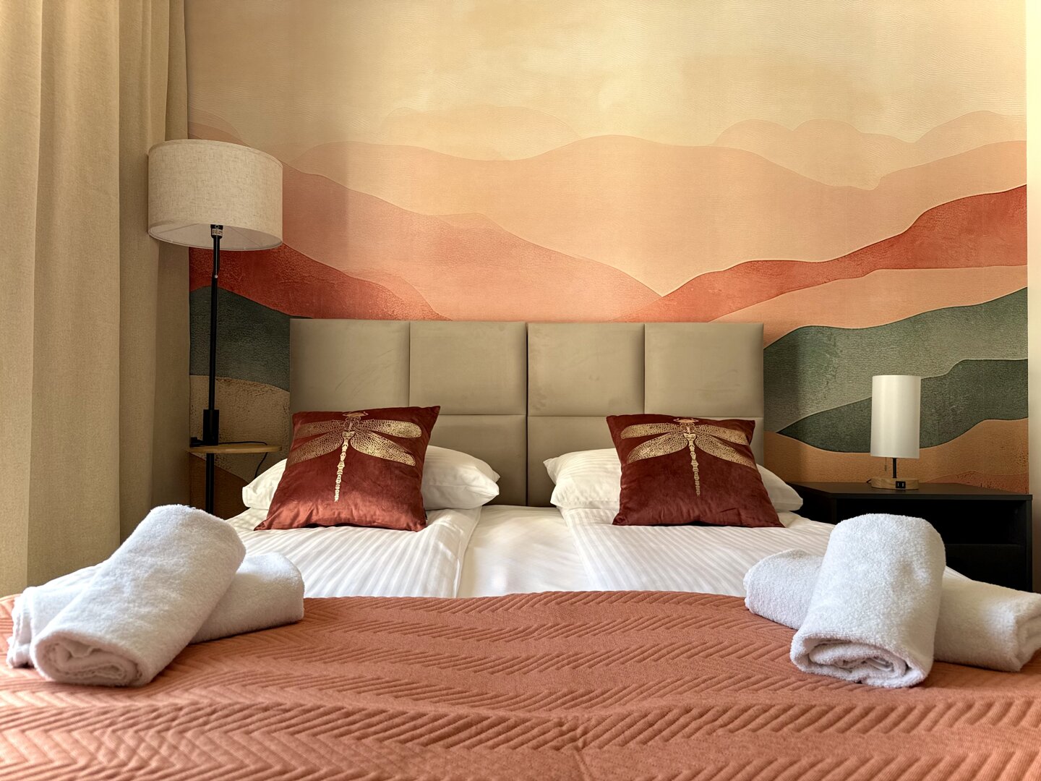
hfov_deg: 71.6
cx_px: 520
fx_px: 722
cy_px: 390
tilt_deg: +1.2
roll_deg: -0.9
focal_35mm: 24
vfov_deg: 56.8
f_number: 1.78
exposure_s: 1/121
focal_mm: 6.76
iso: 80
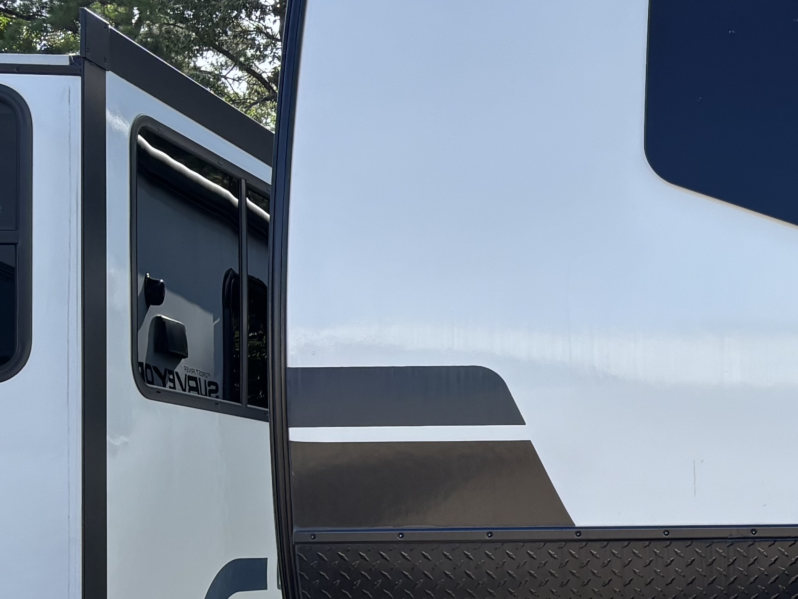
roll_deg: +0.3
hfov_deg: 23.0
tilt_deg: +0.9
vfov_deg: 19.2
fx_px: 1752
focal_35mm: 76
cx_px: 1016
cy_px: 473
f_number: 1.6
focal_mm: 5.96
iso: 50
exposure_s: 1/1205
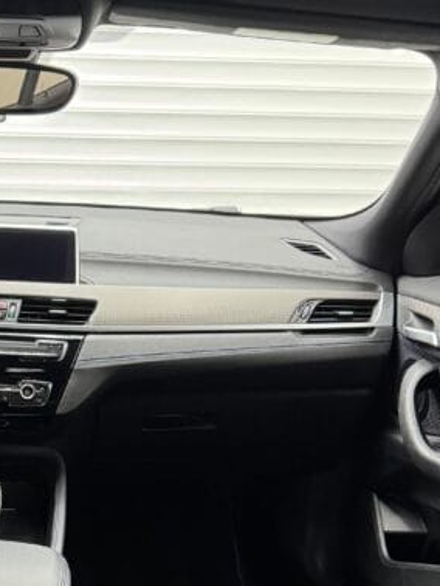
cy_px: 521
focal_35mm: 65
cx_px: 19
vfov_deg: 28.7
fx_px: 1100
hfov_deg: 21.9
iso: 320
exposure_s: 1/50
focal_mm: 6.76
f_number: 1.78
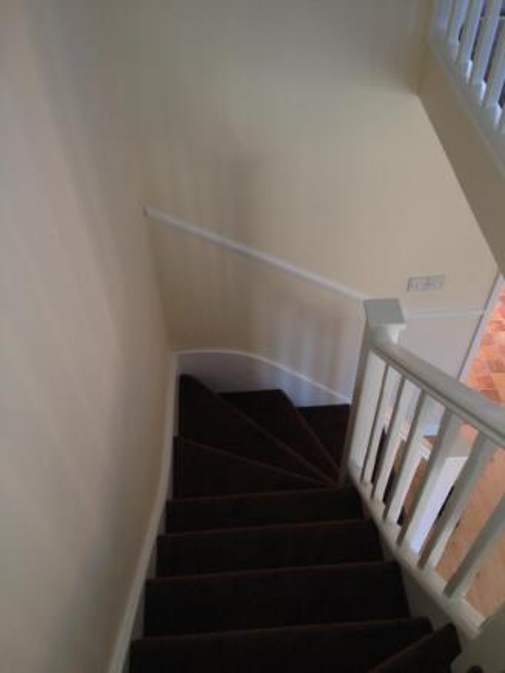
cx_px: 252
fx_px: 642
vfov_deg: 55.3
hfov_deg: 43.0
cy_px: 336
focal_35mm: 33
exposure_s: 1/20
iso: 64
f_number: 2.4
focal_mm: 4.12
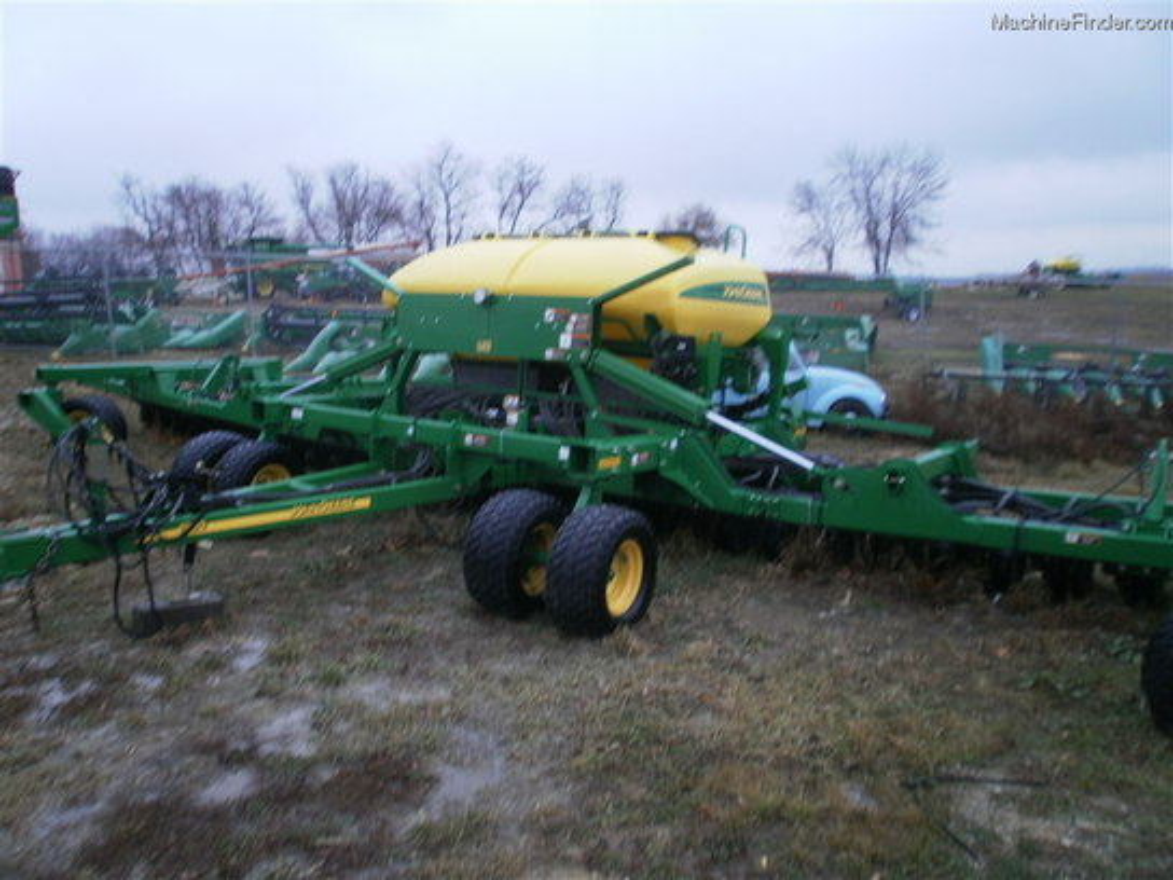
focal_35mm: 26
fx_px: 881
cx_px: 586
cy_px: 440
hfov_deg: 67.3
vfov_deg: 53.1
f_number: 2.6
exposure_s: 1/100
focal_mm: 4.65
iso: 100
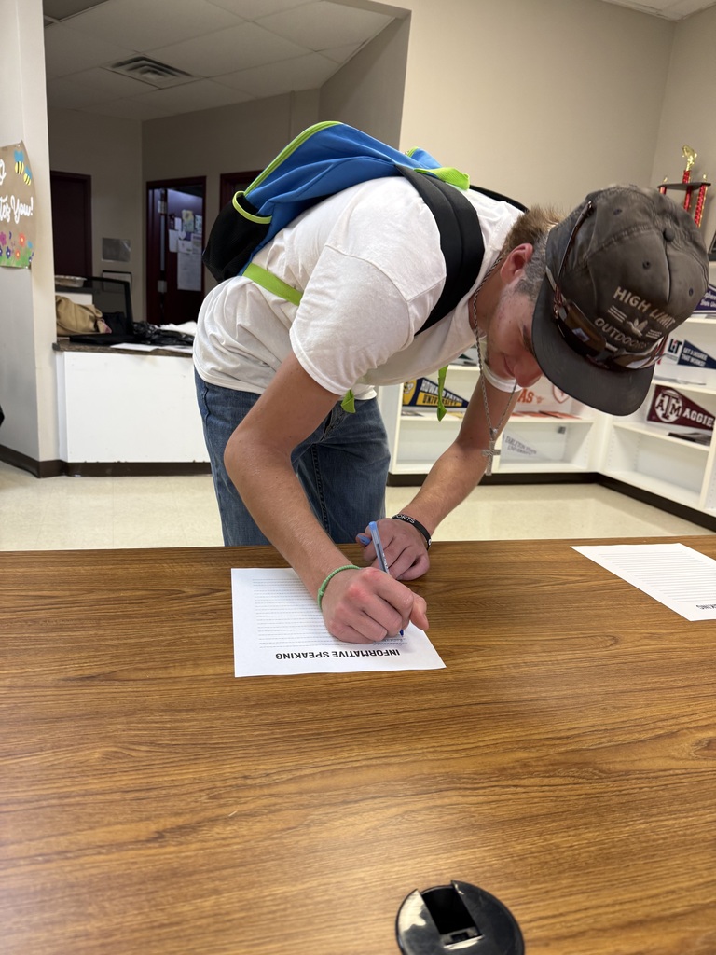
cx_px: 358
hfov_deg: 56.8
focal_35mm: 24
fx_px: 662
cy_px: 478
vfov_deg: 71.6
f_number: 1.78
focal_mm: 6.76
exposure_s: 1/60
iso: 160
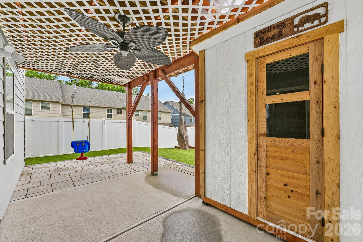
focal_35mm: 14
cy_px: 121
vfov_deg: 81.2
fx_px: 141
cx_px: 182
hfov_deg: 104.3
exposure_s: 1/60
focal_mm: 14
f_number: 8
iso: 100
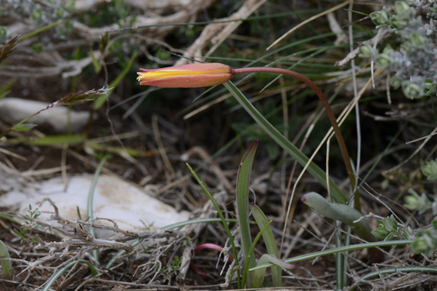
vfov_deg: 13.0
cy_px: 146
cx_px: 218
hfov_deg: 19.5
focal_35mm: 105
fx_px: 1274
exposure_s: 1/640
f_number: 8
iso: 500
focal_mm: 105
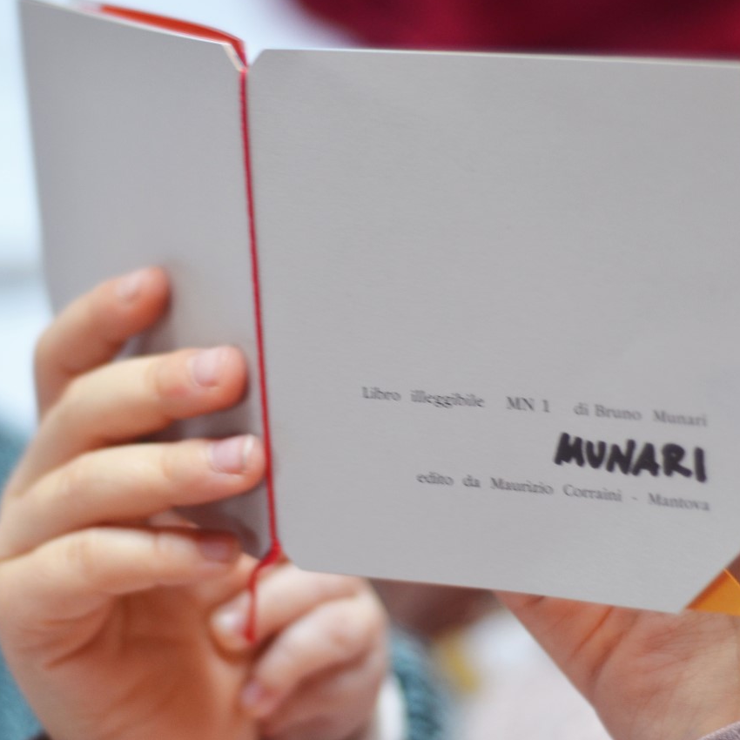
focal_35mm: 122
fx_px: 2951
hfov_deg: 14.3
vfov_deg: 14.3
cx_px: 399
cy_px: 431
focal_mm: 50
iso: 360
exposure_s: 1/100
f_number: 1.8
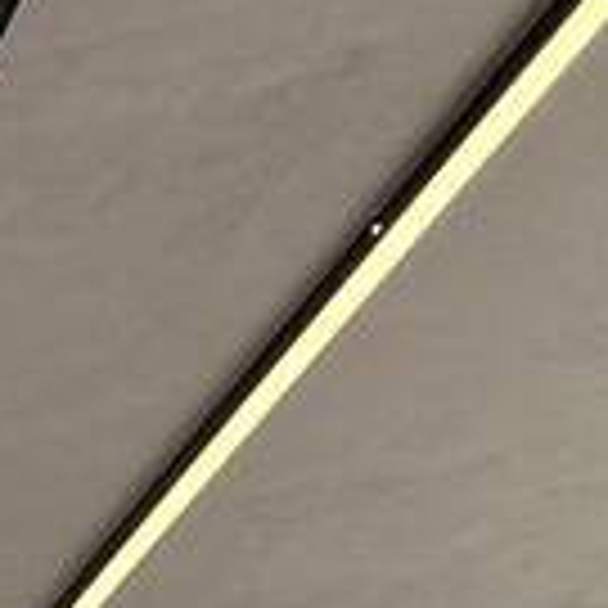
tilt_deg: -0.3
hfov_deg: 9.6
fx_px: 2623
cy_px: 1725
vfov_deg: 10.3
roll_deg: +0.3
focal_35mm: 132
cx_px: -1315
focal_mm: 2.22
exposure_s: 1/120
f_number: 2.2
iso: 50
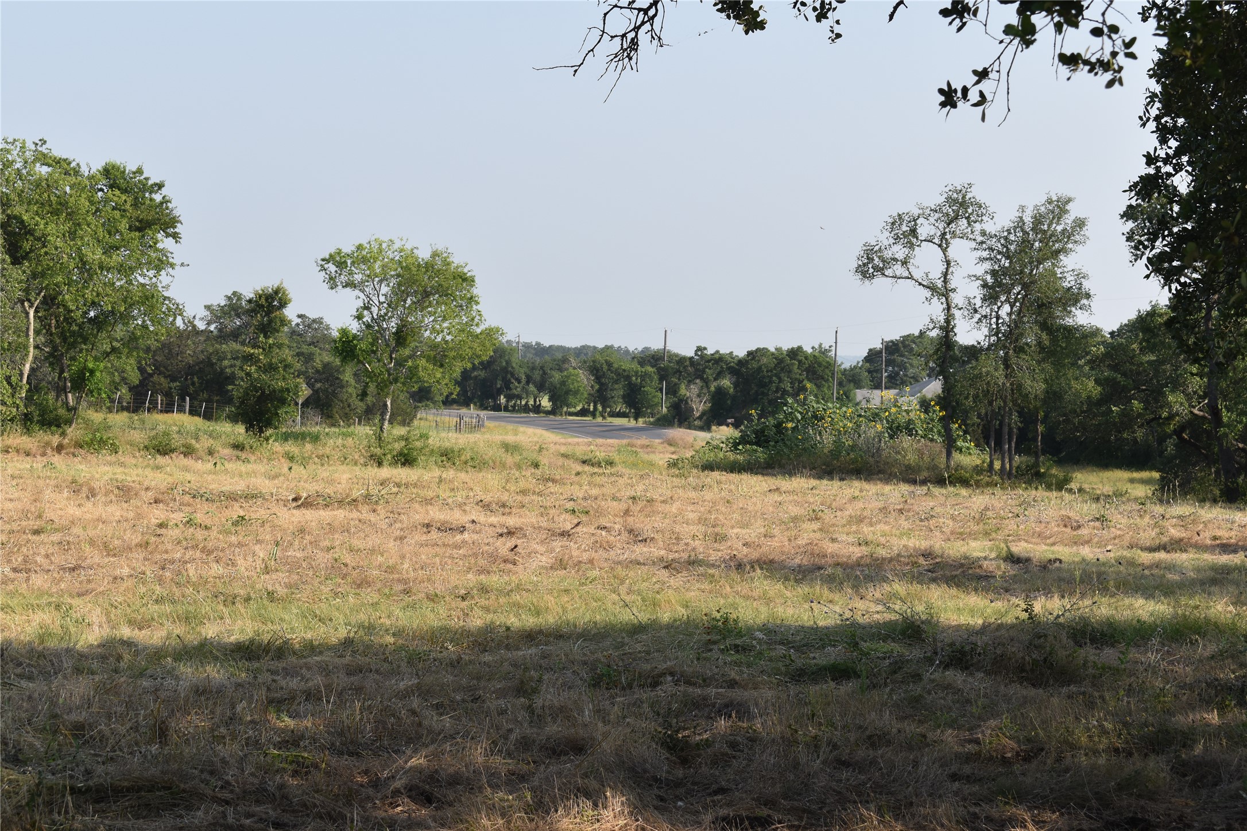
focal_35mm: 82
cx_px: 624
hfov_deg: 24.6
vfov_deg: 16.6
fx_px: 2857
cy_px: 416
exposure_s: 1/350
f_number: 9.5
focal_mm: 55
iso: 200
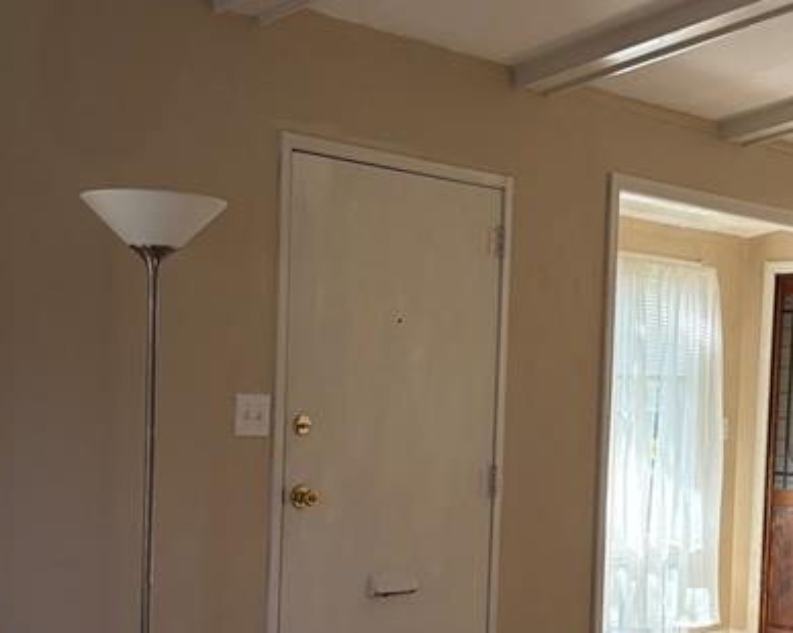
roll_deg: -2.0
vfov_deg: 22.6
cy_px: 457
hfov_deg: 28.1
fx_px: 1572
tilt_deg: -2.9
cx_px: 538
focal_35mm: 67
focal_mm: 5.96
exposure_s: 1/120
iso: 160
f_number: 1.6
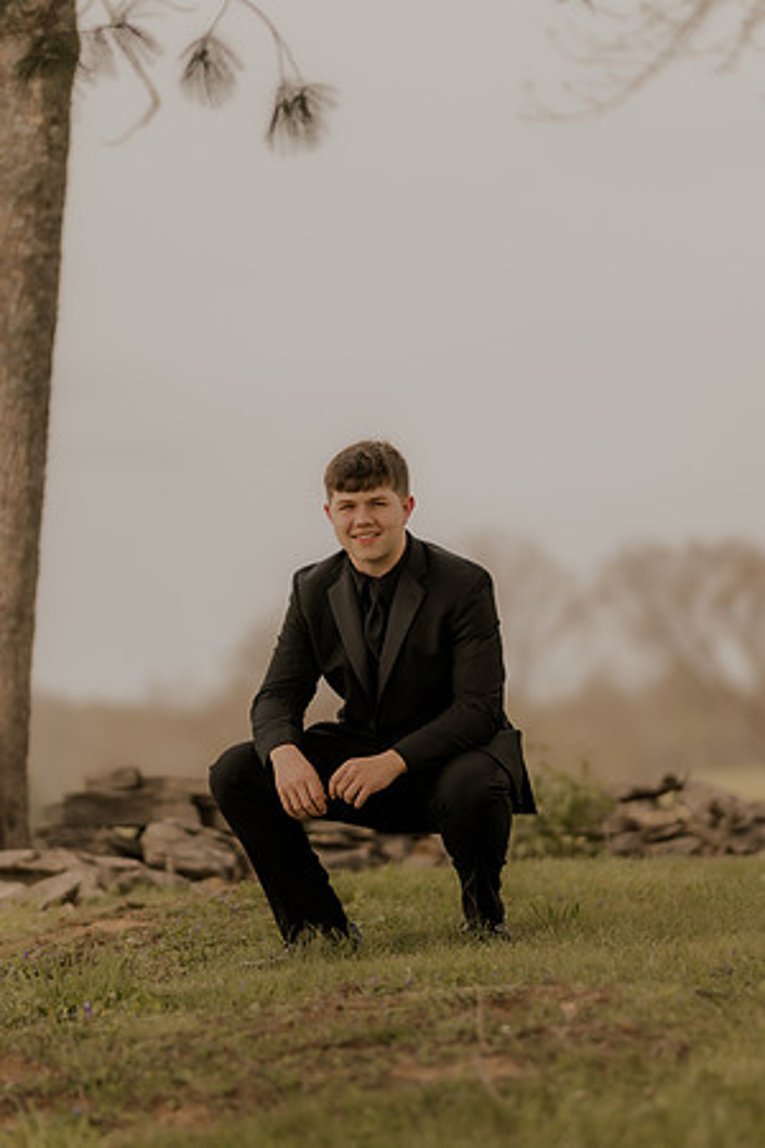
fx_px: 4048
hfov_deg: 10.8
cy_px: 574
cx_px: 382
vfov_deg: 16.1
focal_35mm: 127
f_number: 1.4
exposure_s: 1/2500
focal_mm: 85
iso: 160
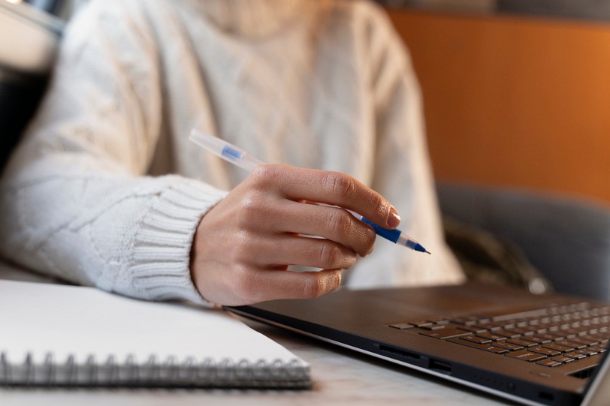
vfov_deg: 29.8
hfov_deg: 43.6
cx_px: 303
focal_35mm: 45
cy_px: 194
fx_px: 762
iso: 400
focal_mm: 43
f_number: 2.8
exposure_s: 1/80
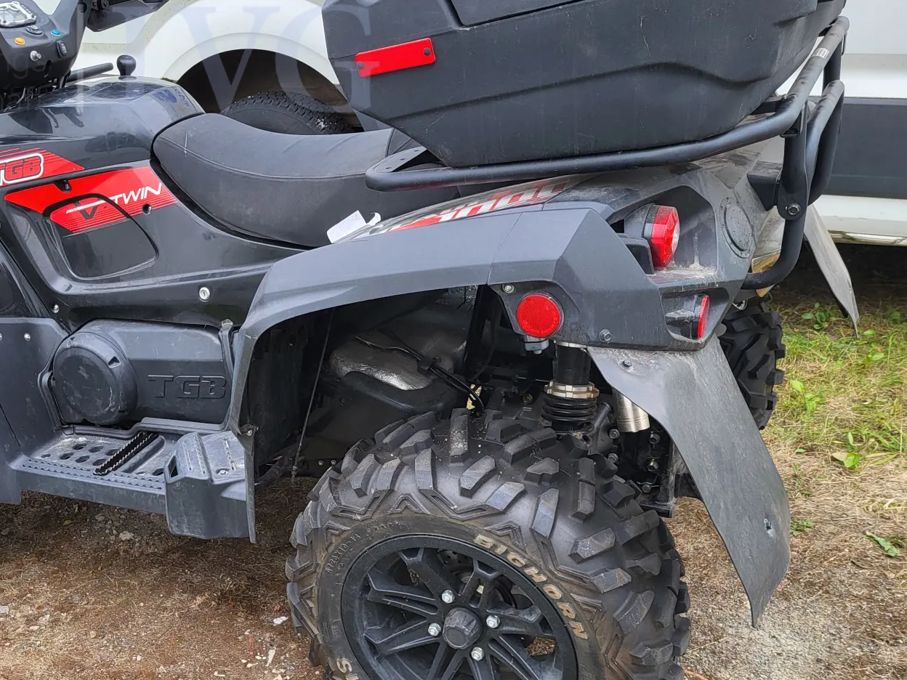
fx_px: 1048
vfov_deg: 35.8
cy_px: 423
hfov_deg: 45.8
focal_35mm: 40
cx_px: 275
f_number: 1.8
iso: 40
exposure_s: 1/151
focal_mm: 5.4
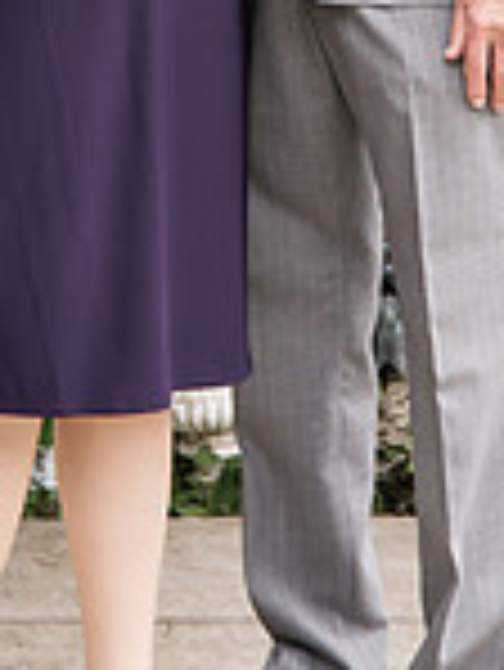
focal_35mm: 203
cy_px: -292
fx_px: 3935
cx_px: 202
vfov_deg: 9.5
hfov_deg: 7.3
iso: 400
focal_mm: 70
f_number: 5
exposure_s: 1/500
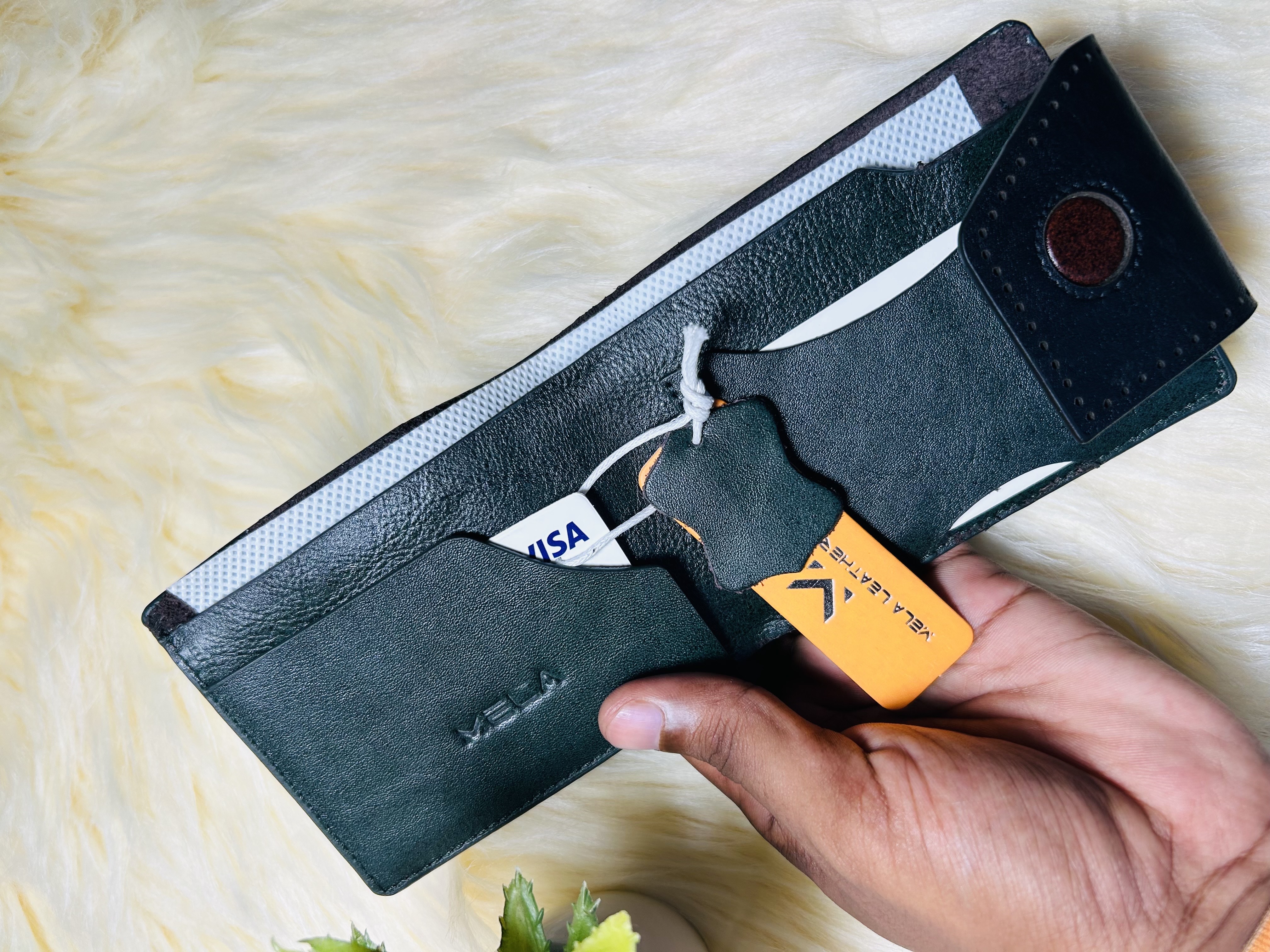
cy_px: 476
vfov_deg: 53.1
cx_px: 635
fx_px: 954
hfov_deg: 67.3
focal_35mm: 26
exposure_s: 1/308
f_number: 1.5
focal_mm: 5.7
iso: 50
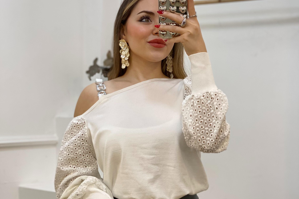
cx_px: 149
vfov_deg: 18.6
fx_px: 606
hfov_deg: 27.7
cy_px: 122
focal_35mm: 73
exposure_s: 1/100
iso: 64
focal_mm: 6
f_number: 2
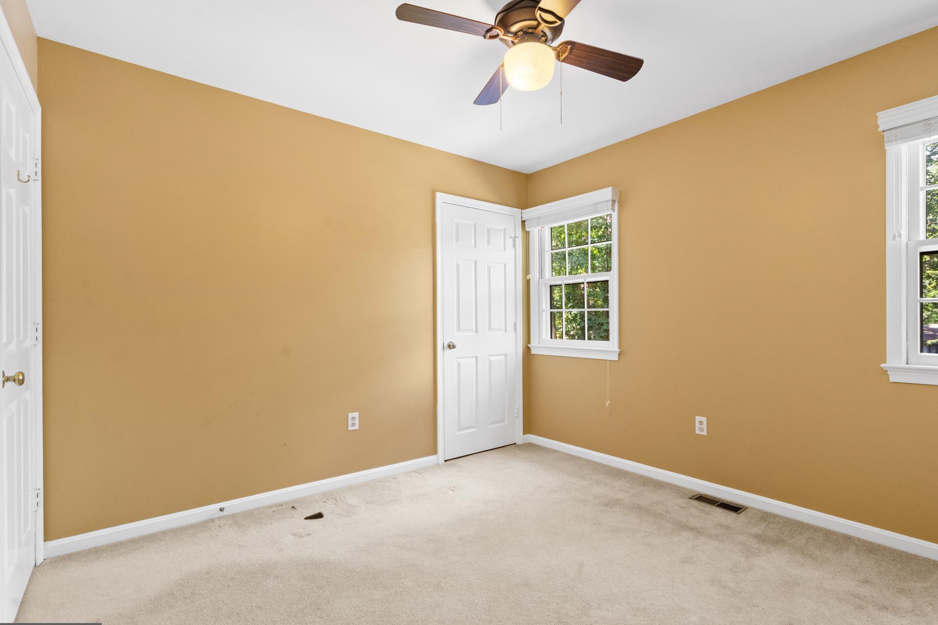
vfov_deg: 70.4
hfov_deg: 93.2
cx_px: 492
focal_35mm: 17
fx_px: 443
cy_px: 327
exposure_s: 1/4
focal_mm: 16
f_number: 8
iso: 800
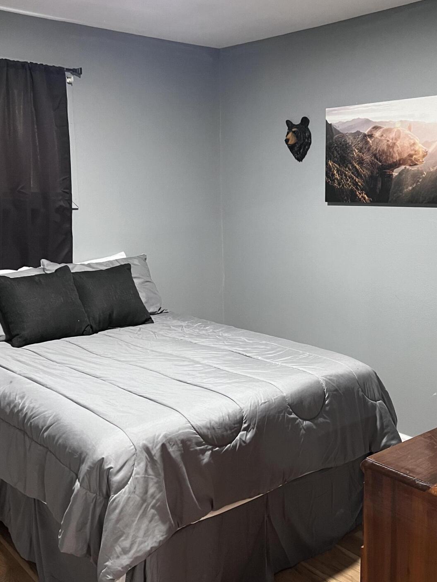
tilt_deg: -11.4
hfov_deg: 38.4
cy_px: 321
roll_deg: +1.3
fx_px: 623
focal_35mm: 37
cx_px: 277
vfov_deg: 50.1
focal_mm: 5.7
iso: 400
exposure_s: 1/40
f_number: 1.5
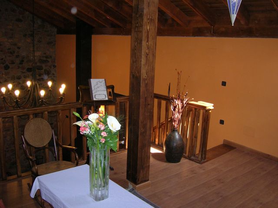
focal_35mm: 34
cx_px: 139
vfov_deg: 41.8
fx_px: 273
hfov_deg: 54.0
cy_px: 104
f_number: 2.9
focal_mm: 5.7
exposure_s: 1/60.1
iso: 116
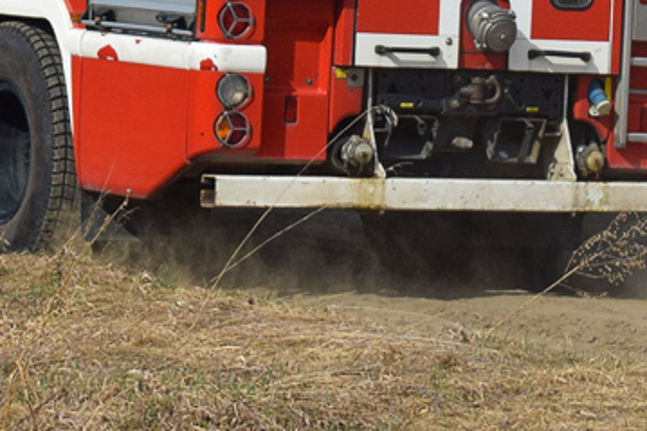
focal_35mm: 276
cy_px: -265
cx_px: 159
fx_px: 4952
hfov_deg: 7.5
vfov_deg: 4.9
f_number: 7.1
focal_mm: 55
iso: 200
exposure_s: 1/1250
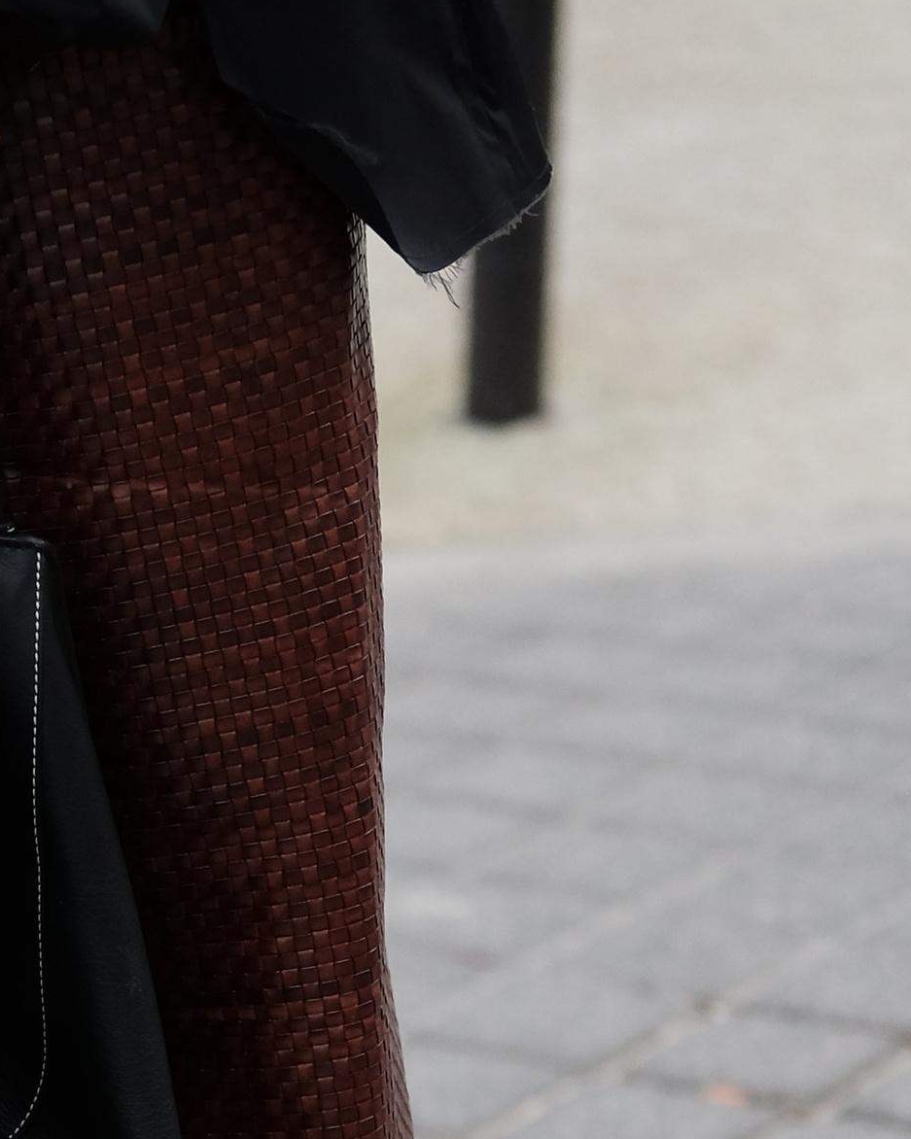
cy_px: 1317
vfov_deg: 11.6
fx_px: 5496
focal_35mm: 163
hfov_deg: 9.4
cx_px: -37
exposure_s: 1/4000
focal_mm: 35
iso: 800
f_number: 2
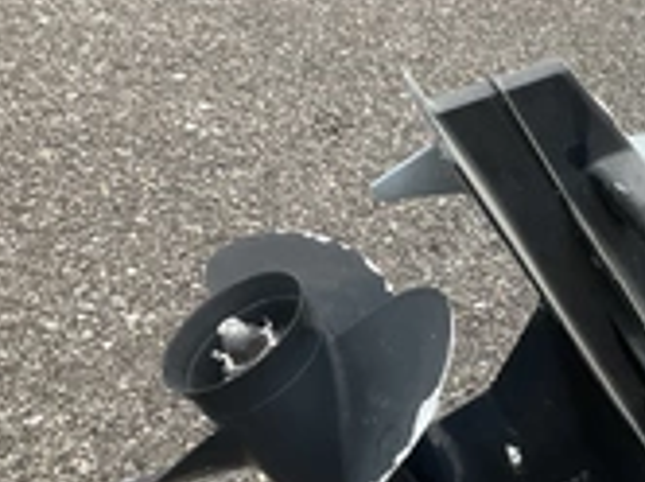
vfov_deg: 20.8
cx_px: 653
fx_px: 1302
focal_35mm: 70
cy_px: 373
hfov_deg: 26.3
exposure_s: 1/529
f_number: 1.8
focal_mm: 3
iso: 25
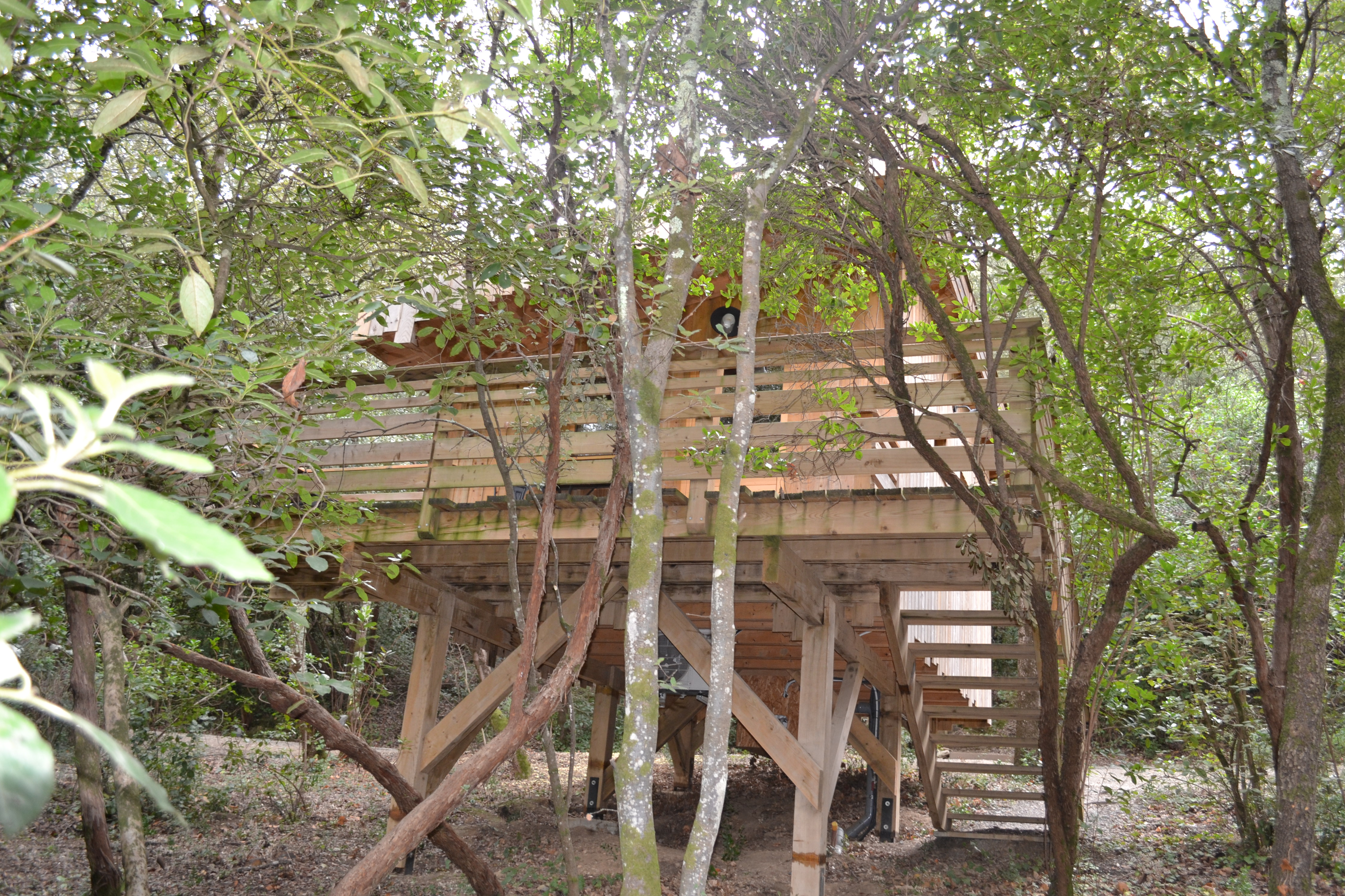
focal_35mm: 31
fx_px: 1158
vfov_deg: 42.3
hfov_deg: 60.3
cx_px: 680
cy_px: 444
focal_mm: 20
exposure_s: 1/60
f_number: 3.8
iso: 400
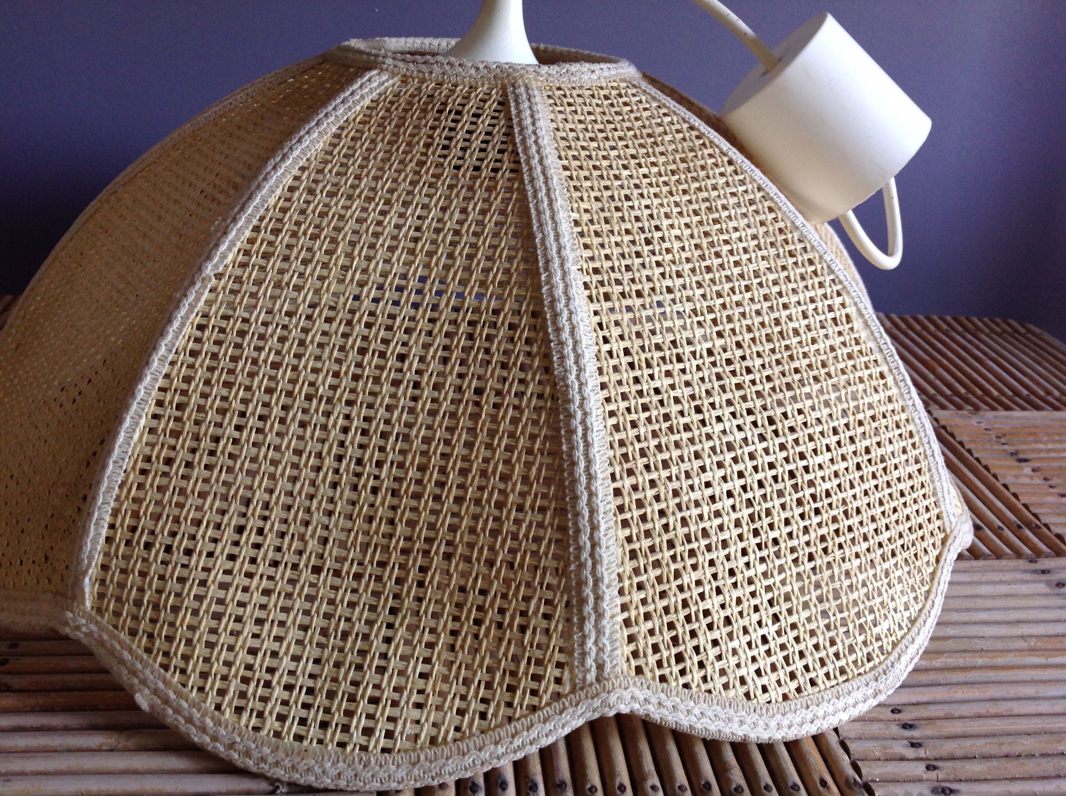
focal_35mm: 35
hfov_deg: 52.7
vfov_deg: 40.6
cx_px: 533
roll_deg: -3.1
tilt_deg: -22.3
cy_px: 398
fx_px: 1076
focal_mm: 4.28
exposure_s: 1/15
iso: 80
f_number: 2.4
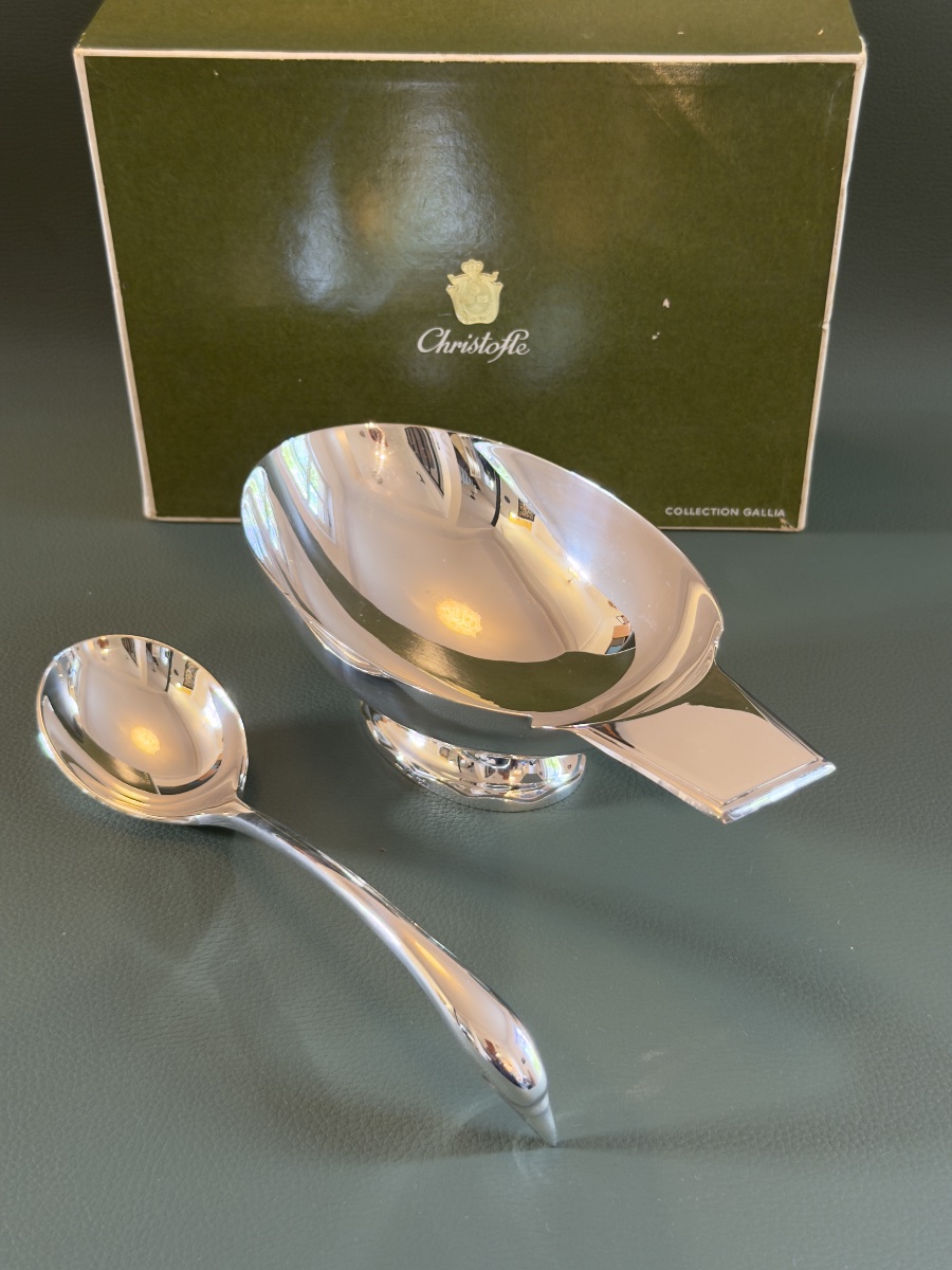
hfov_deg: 30.3
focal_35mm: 48
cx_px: 476
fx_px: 1760
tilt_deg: -34.1
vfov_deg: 39.7
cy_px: 635
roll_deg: -0.8
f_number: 1.78
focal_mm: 6.76
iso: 320
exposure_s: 1/33
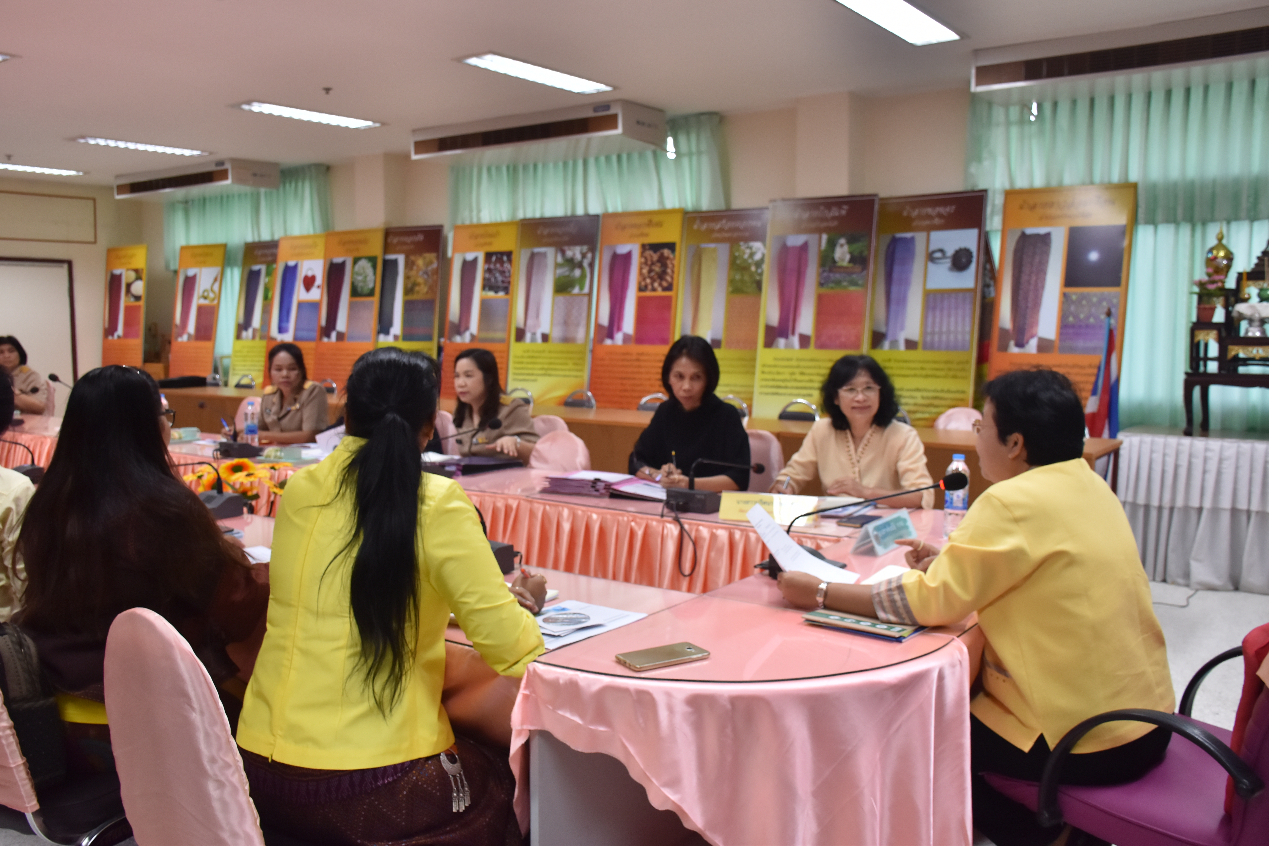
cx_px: 634
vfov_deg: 43.6
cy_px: 423
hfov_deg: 61.9
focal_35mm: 30
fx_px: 1057
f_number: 5
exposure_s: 1/100
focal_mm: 20
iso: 640
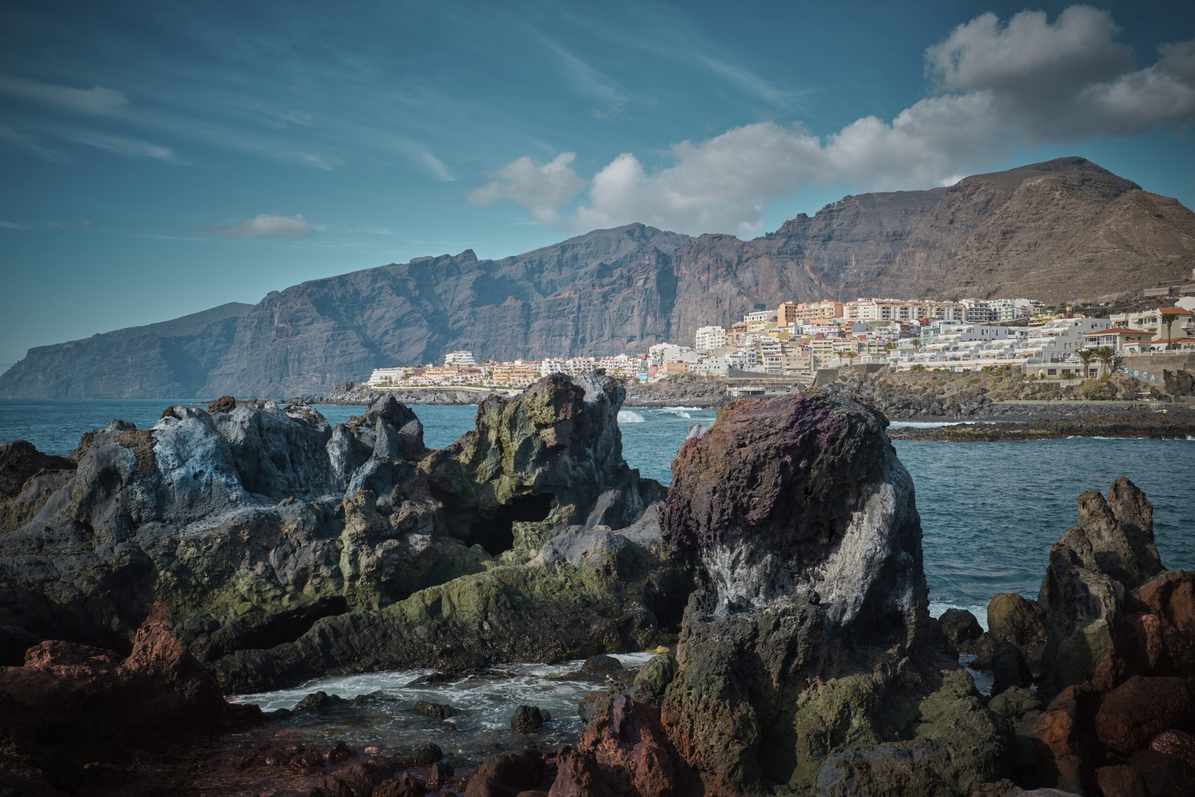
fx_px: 1261
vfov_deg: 35.1
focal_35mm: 38
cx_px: 598
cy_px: 398
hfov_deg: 50.7
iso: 160
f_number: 8
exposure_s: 1/320
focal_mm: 38
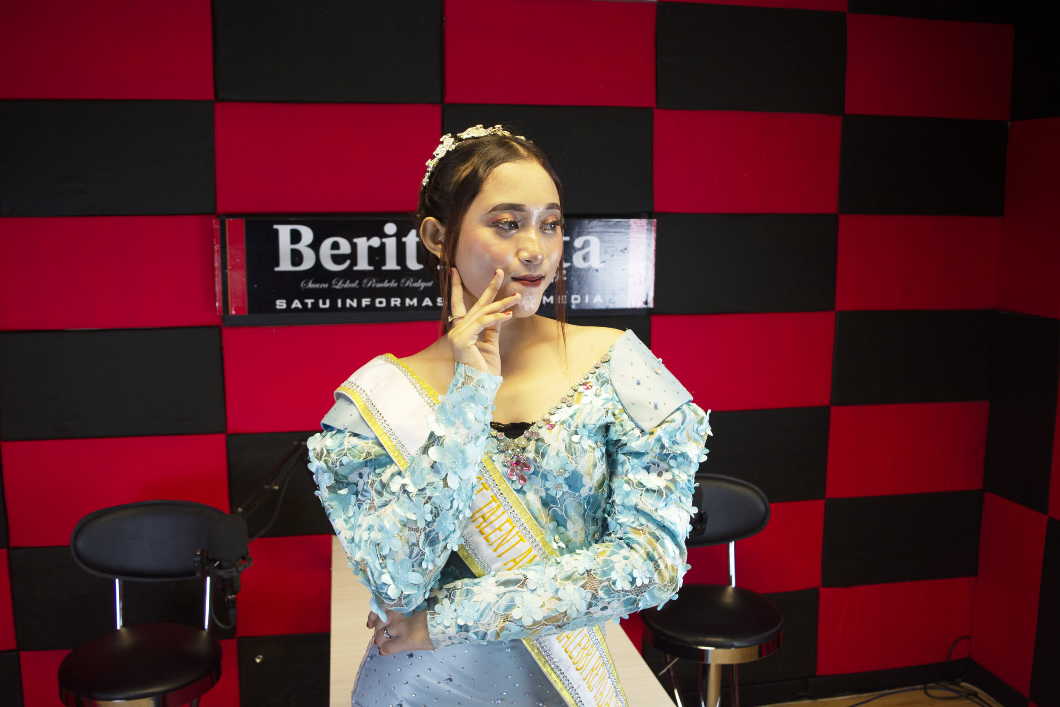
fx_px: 972
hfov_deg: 57.2
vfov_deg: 40.0
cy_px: 354
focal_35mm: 33
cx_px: 530
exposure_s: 1/40
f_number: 5
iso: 400
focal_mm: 22
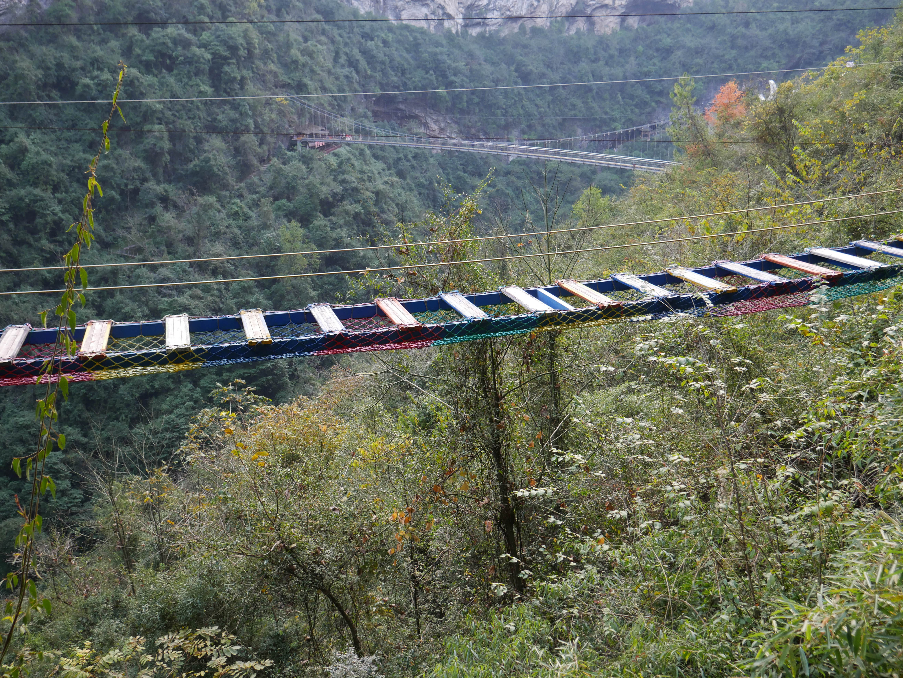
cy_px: 339
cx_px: 452
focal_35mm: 36
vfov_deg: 39.7
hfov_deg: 51.3
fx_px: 939
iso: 500
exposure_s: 1/60
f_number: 4
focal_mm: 18
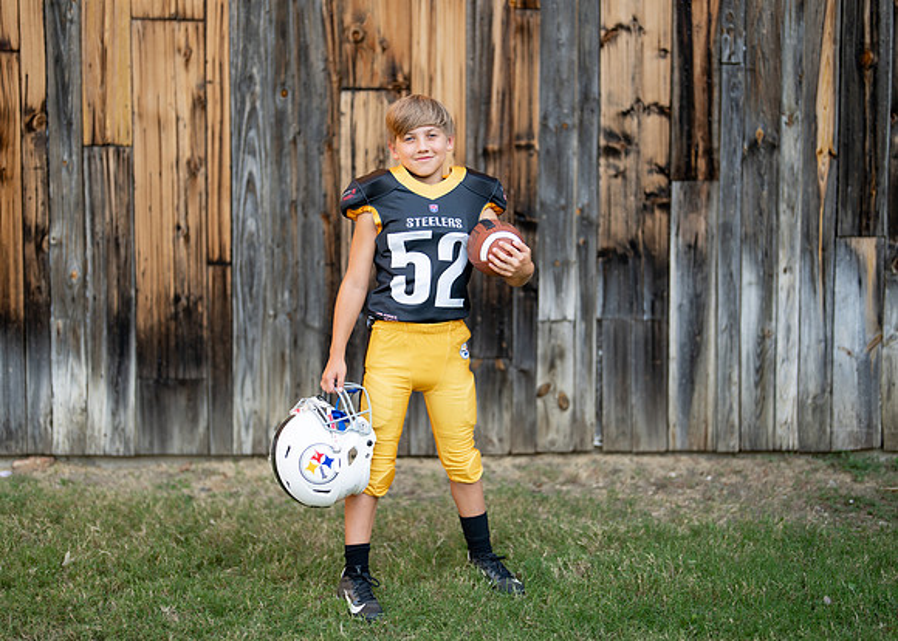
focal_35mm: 52
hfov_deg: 37.2
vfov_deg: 27.0
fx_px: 1336
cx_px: 449
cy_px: 320
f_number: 1.2
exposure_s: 1/1600
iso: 100
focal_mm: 50
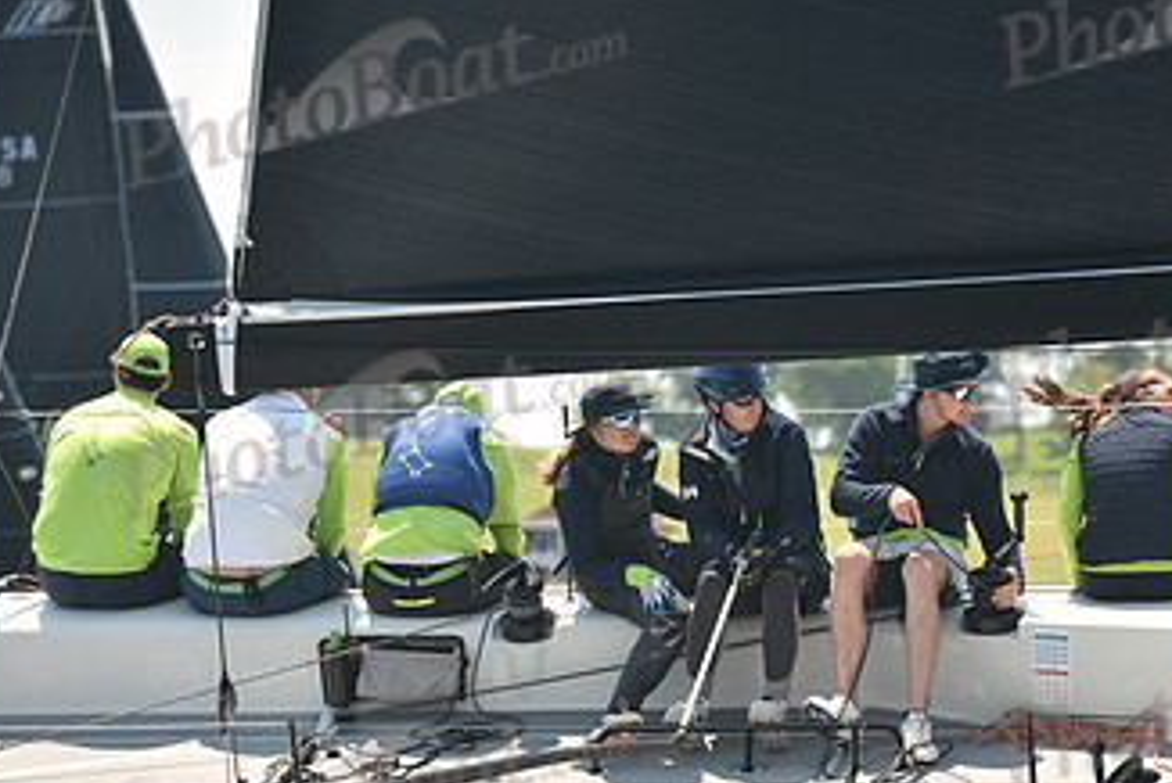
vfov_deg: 5.7
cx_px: 816
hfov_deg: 8.6
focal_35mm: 240
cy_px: 562
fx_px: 7820
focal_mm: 135
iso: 250
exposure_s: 1/640
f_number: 4
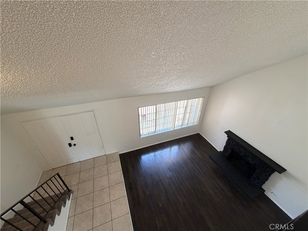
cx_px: 154
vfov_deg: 85.7
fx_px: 125
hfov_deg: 102.1
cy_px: 116
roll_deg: -0.2
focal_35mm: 14
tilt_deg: -32.0
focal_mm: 2.22
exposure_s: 1/60
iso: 250
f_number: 2.2
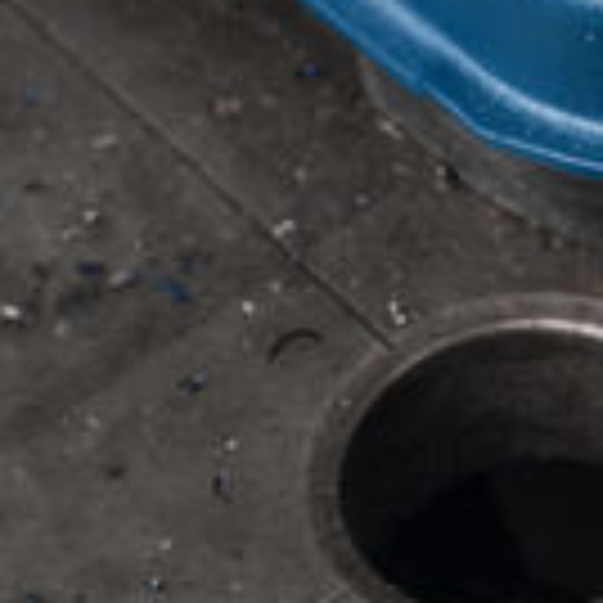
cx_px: 1503
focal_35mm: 356
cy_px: -272
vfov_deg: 4.9
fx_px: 7016
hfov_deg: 4.8
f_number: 6.3
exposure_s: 1/100
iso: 640
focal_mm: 70
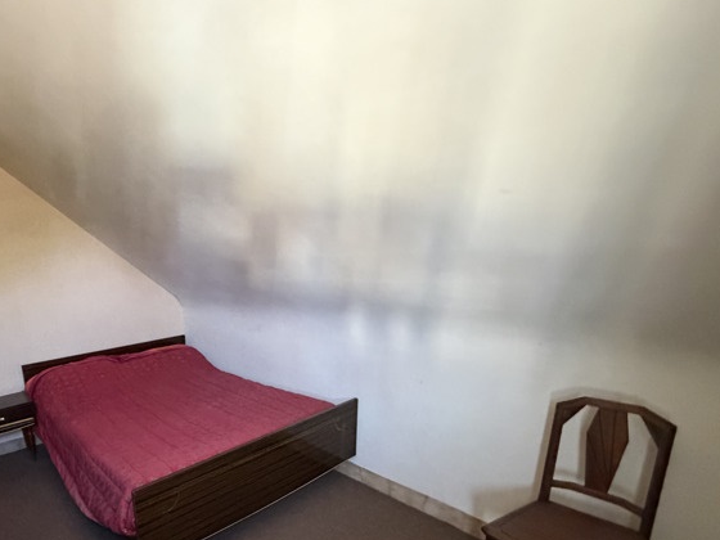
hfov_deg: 77.8
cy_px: 356
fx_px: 416
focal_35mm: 20
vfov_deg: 64.4
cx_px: 215
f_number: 2.2
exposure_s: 1/60
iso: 1000
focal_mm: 2.22
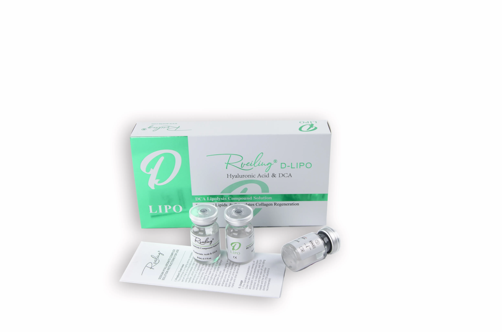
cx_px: 251
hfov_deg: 46.5
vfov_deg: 31.8
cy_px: 166
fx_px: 584
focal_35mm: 42
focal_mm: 28
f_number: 14
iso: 160
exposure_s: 1/25
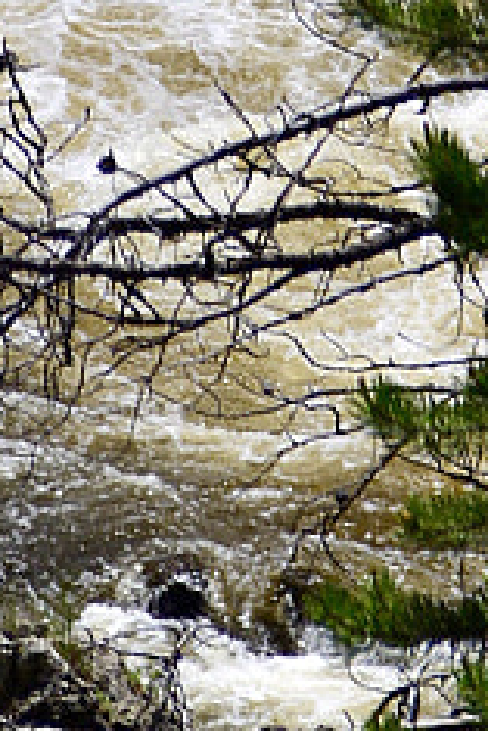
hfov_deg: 2.9
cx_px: -249
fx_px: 9684
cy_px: -1456
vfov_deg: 4.2
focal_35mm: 477
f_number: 6.3
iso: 100
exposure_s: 1/320
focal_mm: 70
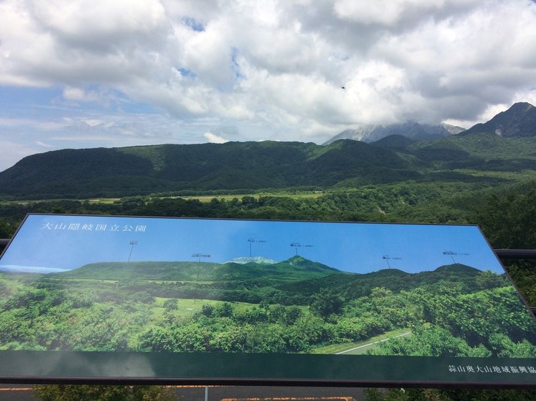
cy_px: 200
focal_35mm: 29
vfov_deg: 48.2
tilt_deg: -2.6
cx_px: 268
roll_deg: -0.3
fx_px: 449
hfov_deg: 61.7
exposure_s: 1/2933
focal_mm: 4.15
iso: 32
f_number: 2.2
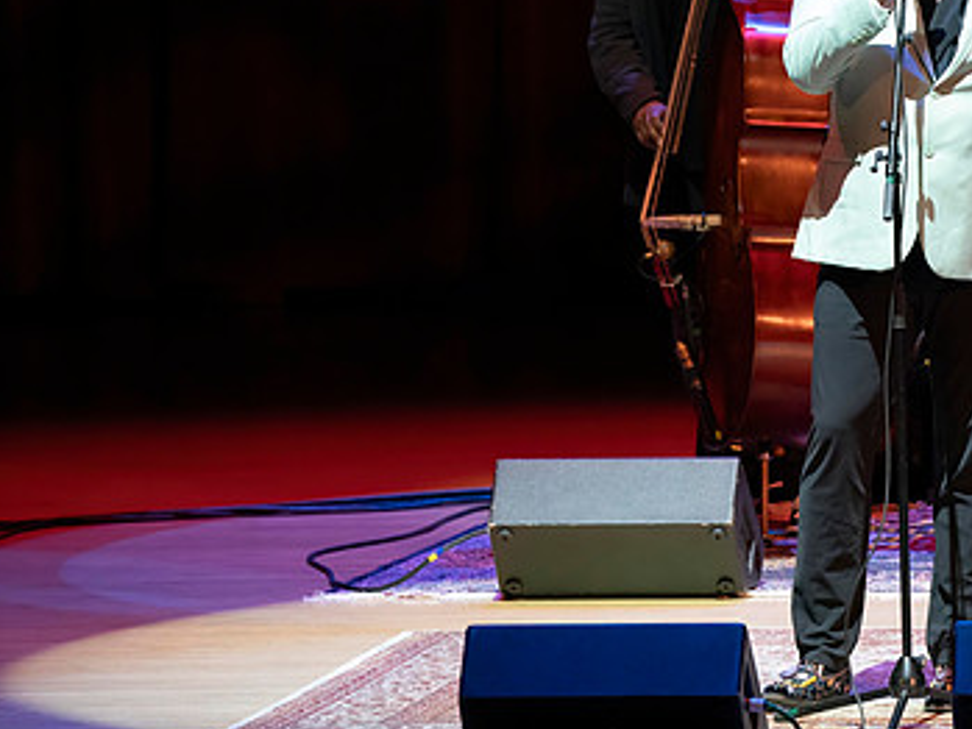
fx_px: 14803
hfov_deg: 3.8
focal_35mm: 527
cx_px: 785
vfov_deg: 2.8
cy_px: 255
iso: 6400
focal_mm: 330
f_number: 7.1
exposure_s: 1/250
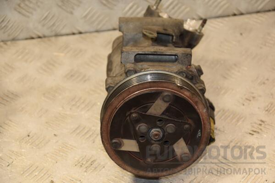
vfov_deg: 13.0
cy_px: 92
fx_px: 802
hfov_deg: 19.5
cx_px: 138
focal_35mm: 105
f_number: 5.3
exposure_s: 1/160
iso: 800
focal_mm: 70
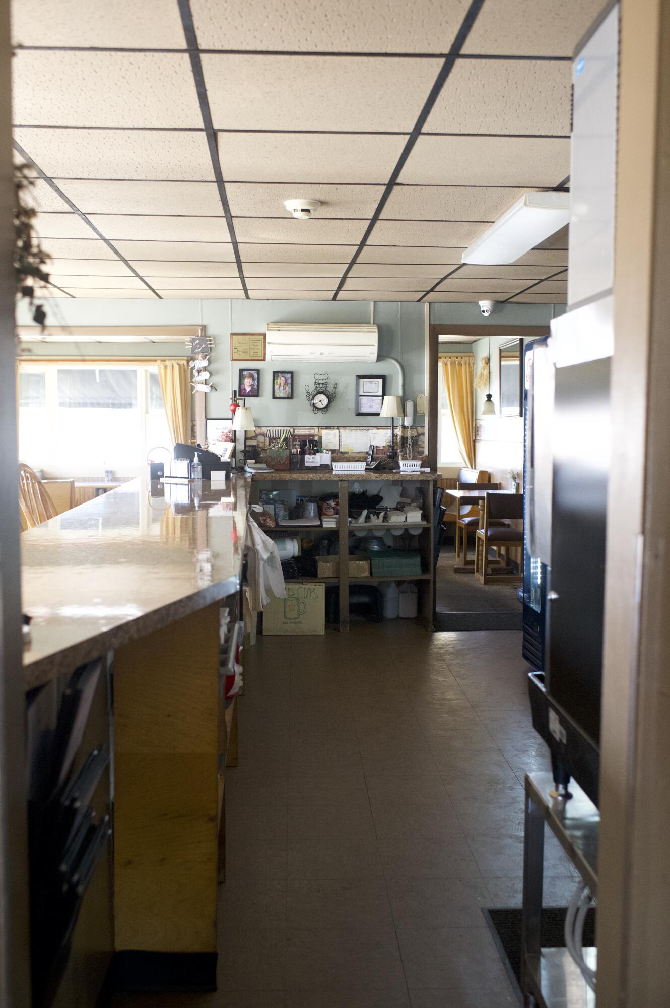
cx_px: 335
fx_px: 979
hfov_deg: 37.8
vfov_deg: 54.5
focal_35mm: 35
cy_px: 504
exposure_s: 1/400
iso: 9000
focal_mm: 35
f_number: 3.5
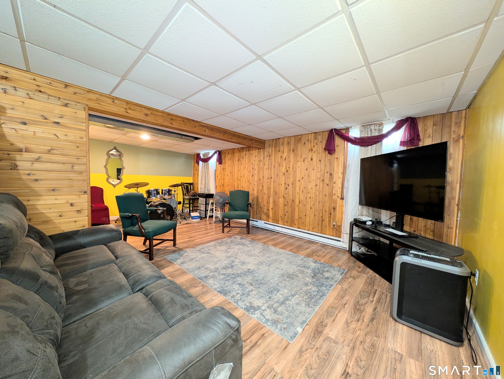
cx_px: 252
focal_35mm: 12
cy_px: 190
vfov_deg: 94.6
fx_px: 175
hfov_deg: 110.5
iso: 326
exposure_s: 1/24
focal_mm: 2.02
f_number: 1.7
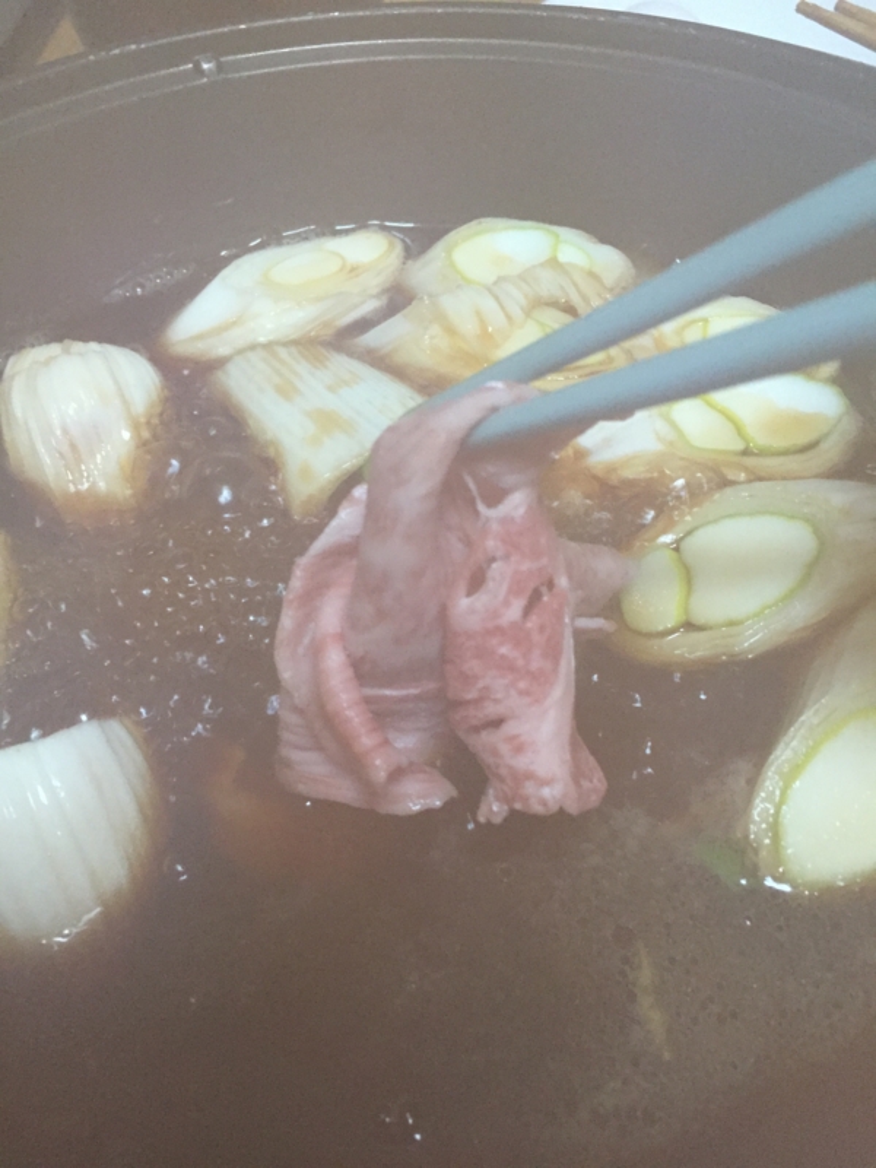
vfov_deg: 61.7
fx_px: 979
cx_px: 438
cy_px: 584
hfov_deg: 48.2
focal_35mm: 29
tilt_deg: -52.4
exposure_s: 1/30
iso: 200
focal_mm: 4.15
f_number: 2.2
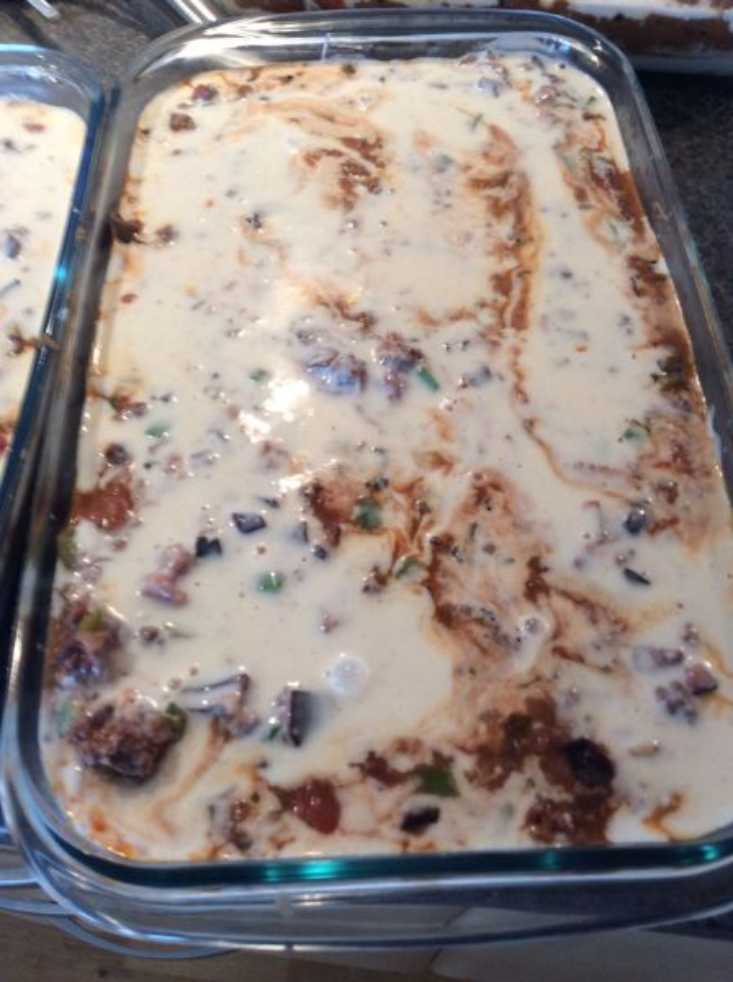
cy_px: 491
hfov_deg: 44.0
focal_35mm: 32
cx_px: 366
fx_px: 906
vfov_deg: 56.9
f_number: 2.4
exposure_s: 1/25
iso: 80
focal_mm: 3.3
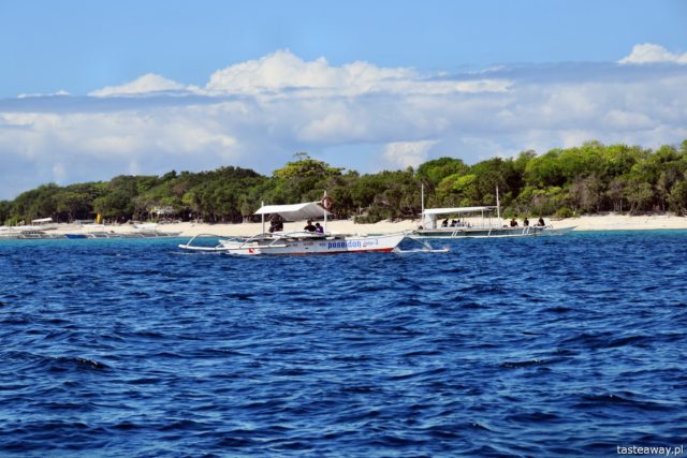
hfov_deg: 14.4
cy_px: 229
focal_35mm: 142
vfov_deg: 9.6
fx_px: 2720
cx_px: 344
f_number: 10
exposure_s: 1/400
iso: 200
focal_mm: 95
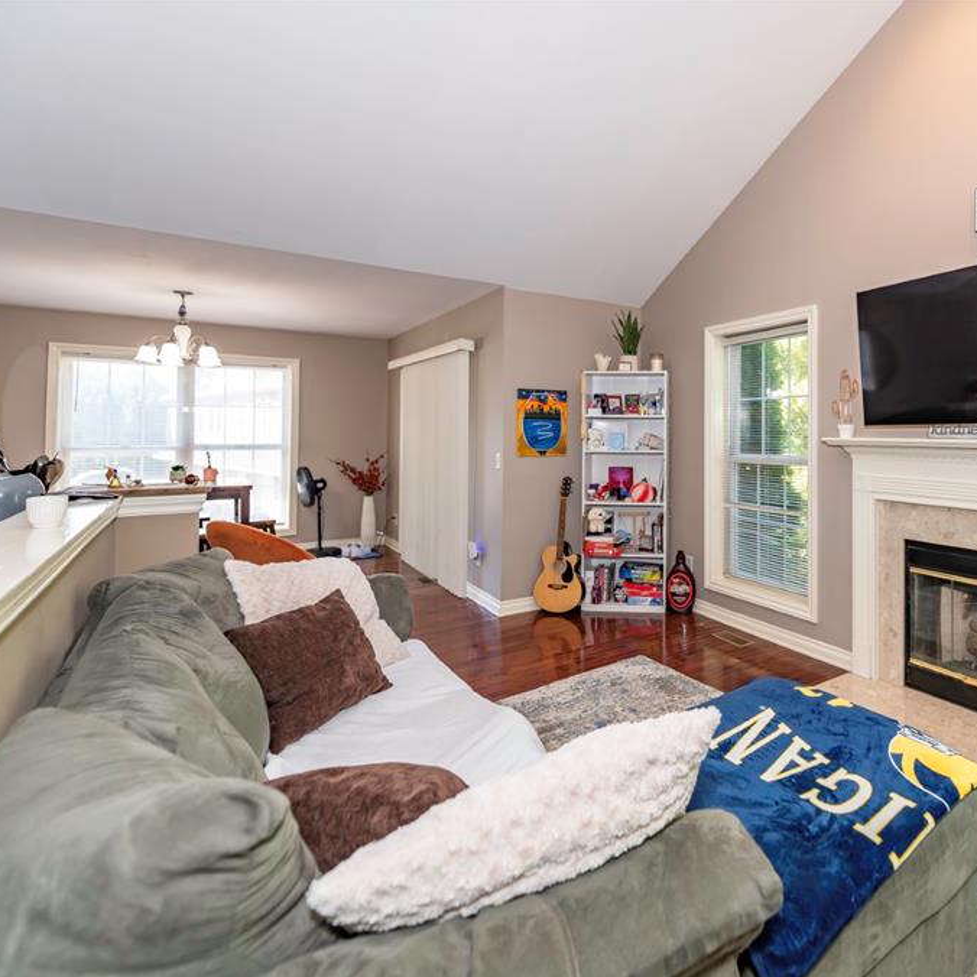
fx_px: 575
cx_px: 709
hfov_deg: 76.0
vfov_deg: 80.7
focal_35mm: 18
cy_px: 491
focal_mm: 14
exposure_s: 1/60
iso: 100
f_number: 3.2
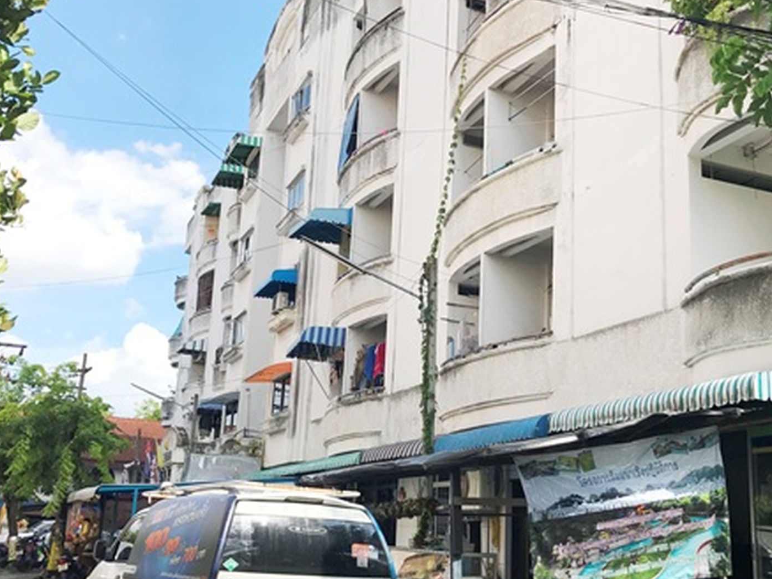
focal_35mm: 41
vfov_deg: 35.1
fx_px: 914
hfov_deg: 45.8
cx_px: 394
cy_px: 312
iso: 20
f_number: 1.8
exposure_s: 1/1570
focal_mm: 3.99
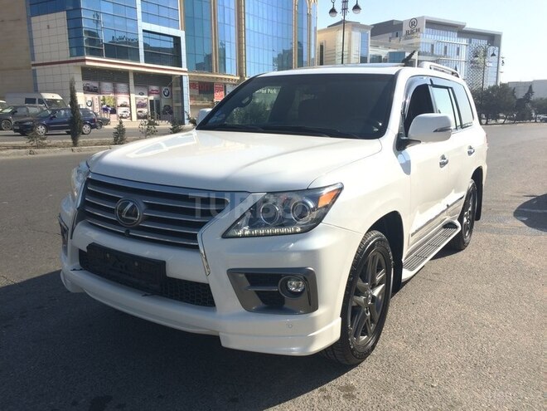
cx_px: 274
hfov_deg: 61.7
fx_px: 458
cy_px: 206
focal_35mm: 29
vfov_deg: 48.2
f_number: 2.2
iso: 32
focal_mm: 4.15
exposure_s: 1/684
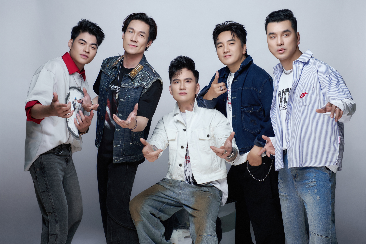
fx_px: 610
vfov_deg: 22.6
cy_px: 122
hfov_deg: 33.4
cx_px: 183
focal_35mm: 60
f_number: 4
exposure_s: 1/160
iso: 250
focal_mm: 40.3
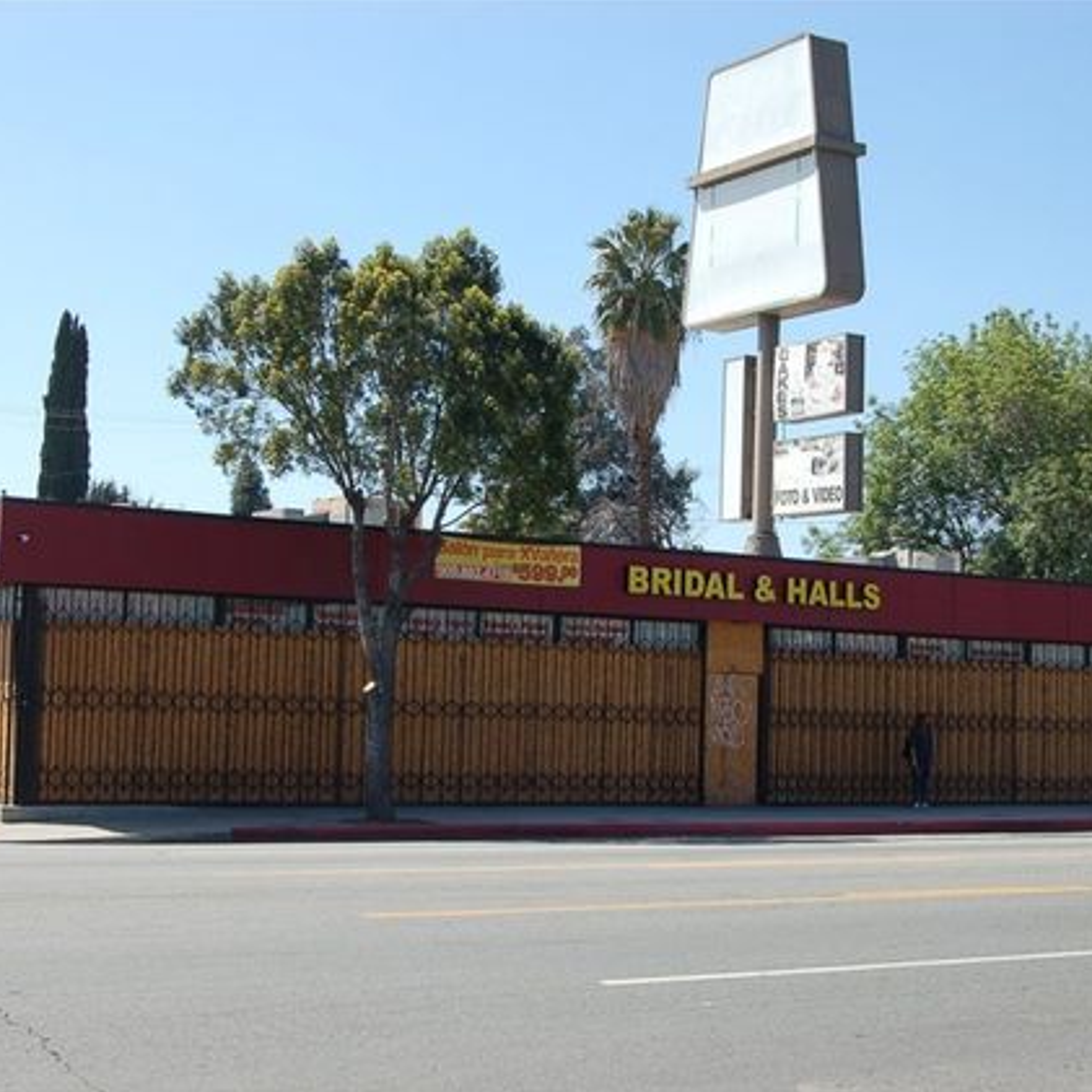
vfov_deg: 29.6
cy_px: 547
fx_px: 2070
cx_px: 565
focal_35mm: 58
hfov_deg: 29.5
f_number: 8
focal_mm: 30
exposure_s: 1/250
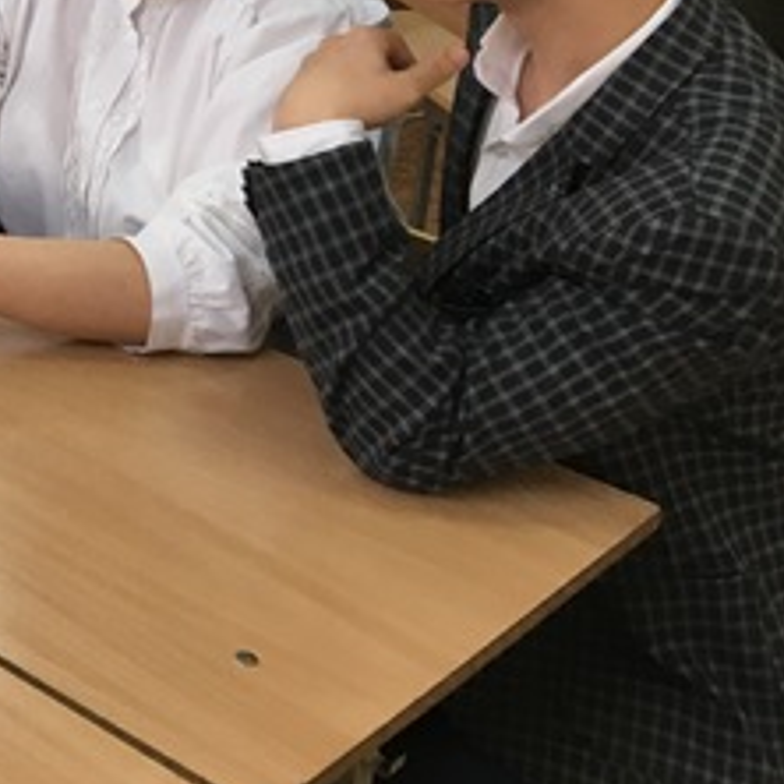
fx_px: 2076
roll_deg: +0.4
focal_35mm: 81
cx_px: -449
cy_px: -62
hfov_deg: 18.5
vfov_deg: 20.5
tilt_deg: -17.7
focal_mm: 4.15
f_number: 2.2
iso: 50
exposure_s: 1/33
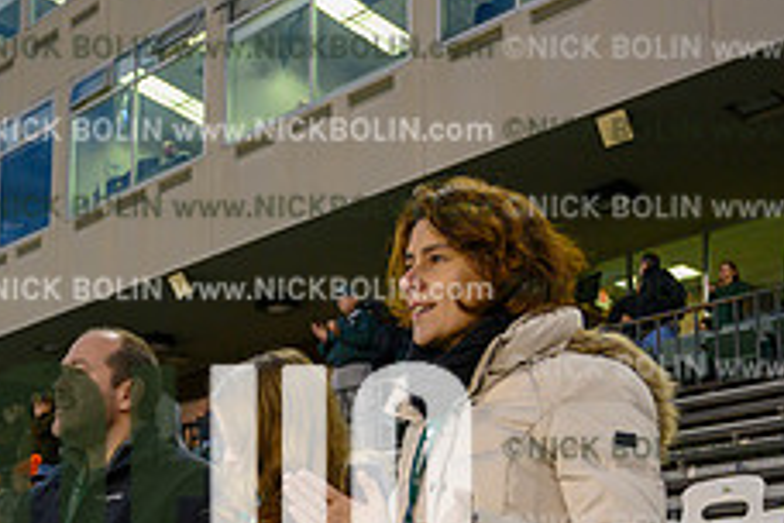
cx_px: 227
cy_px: 528
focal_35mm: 61
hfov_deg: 32.4
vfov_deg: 21.4
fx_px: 1328
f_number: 4
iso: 2000
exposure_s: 1/250
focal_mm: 24
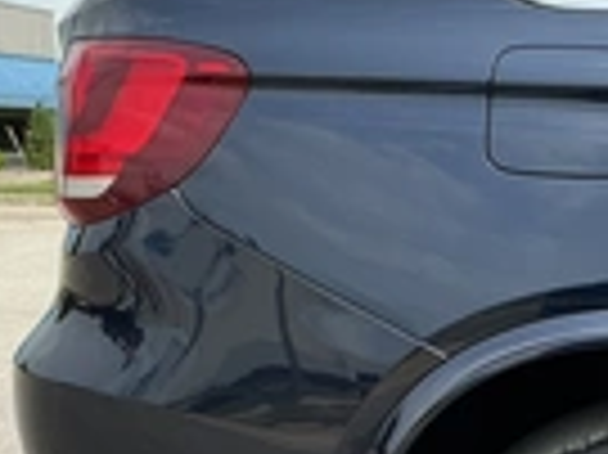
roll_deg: -0.3
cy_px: 458
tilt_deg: -8.9
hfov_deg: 23.4
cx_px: 437
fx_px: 1457
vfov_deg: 17.3
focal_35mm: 83
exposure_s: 1/1250
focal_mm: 3
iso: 25
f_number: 1.8
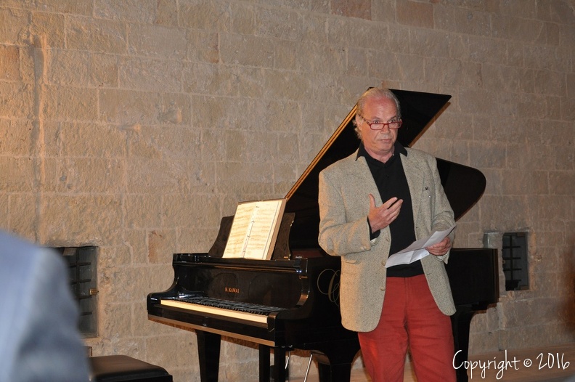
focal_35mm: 51
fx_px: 814
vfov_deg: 26.4
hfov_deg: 38.9
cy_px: 191
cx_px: 288
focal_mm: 34
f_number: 4.2
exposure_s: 1/60
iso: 800
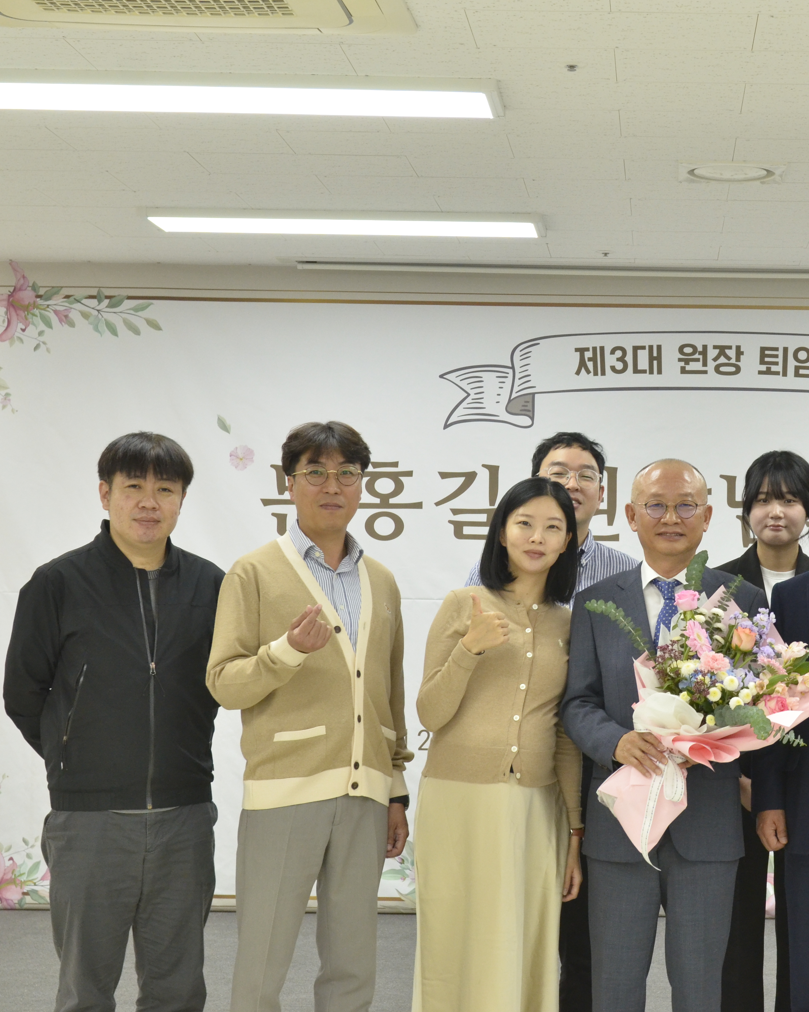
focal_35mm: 68
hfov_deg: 22.1
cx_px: 683
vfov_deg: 27.9
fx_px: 2035
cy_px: 505
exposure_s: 1/125
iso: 1250
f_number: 5.6
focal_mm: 32
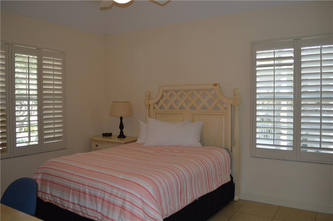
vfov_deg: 43.5
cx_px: 166
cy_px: 110
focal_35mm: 30
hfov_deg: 62.0
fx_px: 277
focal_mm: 20
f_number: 4
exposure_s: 1/100
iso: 400
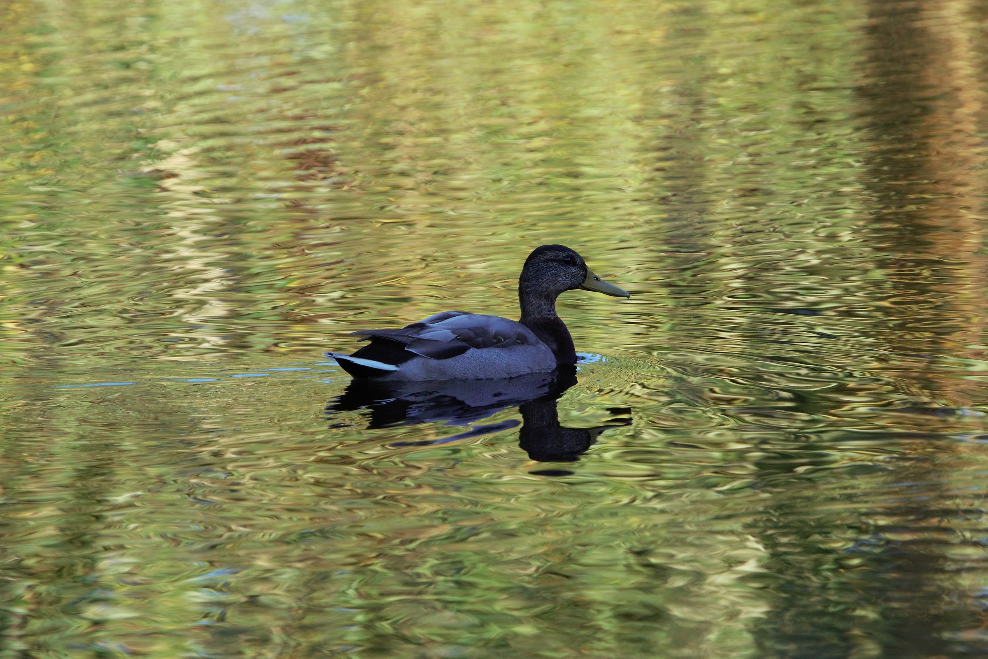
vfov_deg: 2.3
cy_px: 330
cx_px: 494
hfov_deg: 3.4
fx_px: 16465
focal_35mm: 600
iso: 1250
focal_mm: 400
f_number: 7.1
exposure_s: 1/500
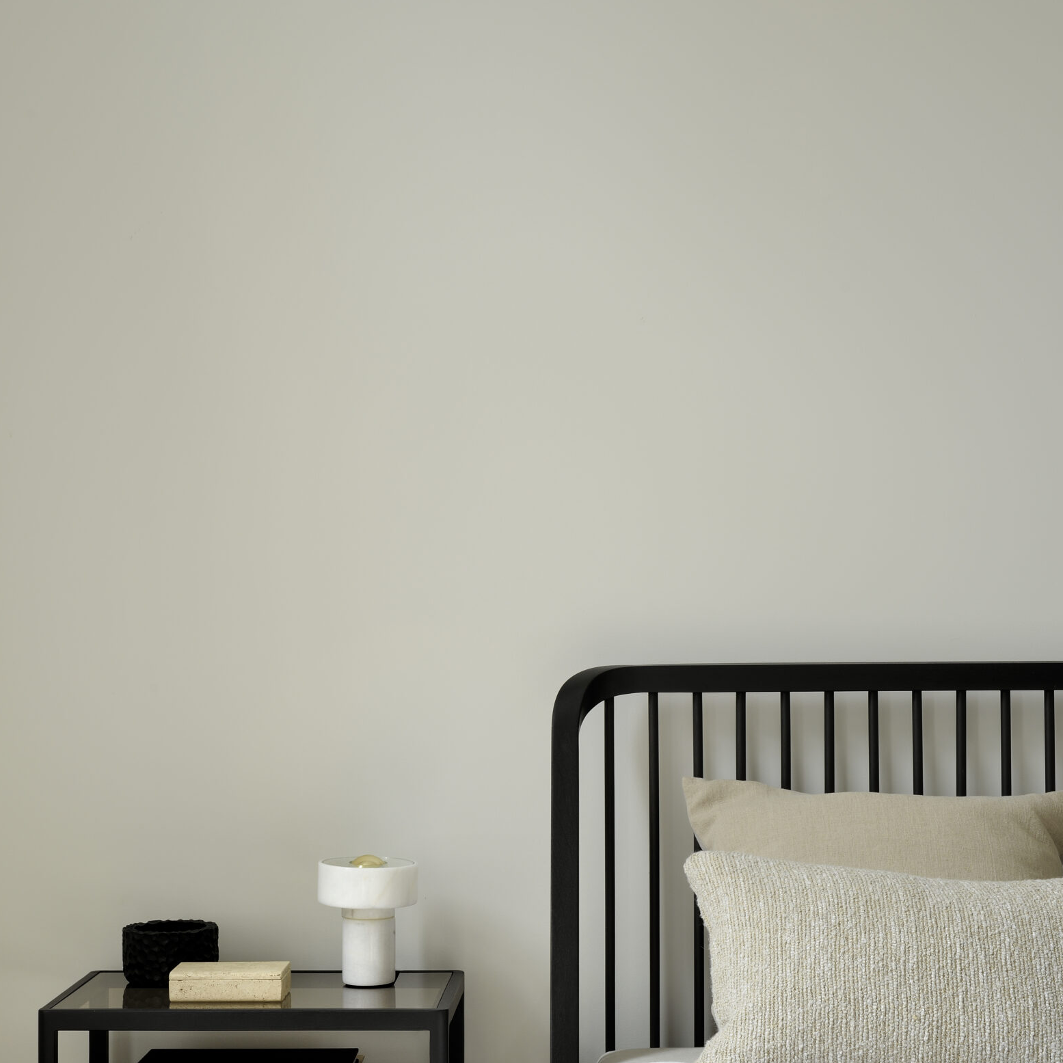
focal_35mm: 70
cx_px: 515
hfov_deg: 24.7
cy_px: 615
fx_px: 2432
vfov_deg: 24.6
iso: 100
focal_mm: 50
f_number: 14
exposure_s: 1/5
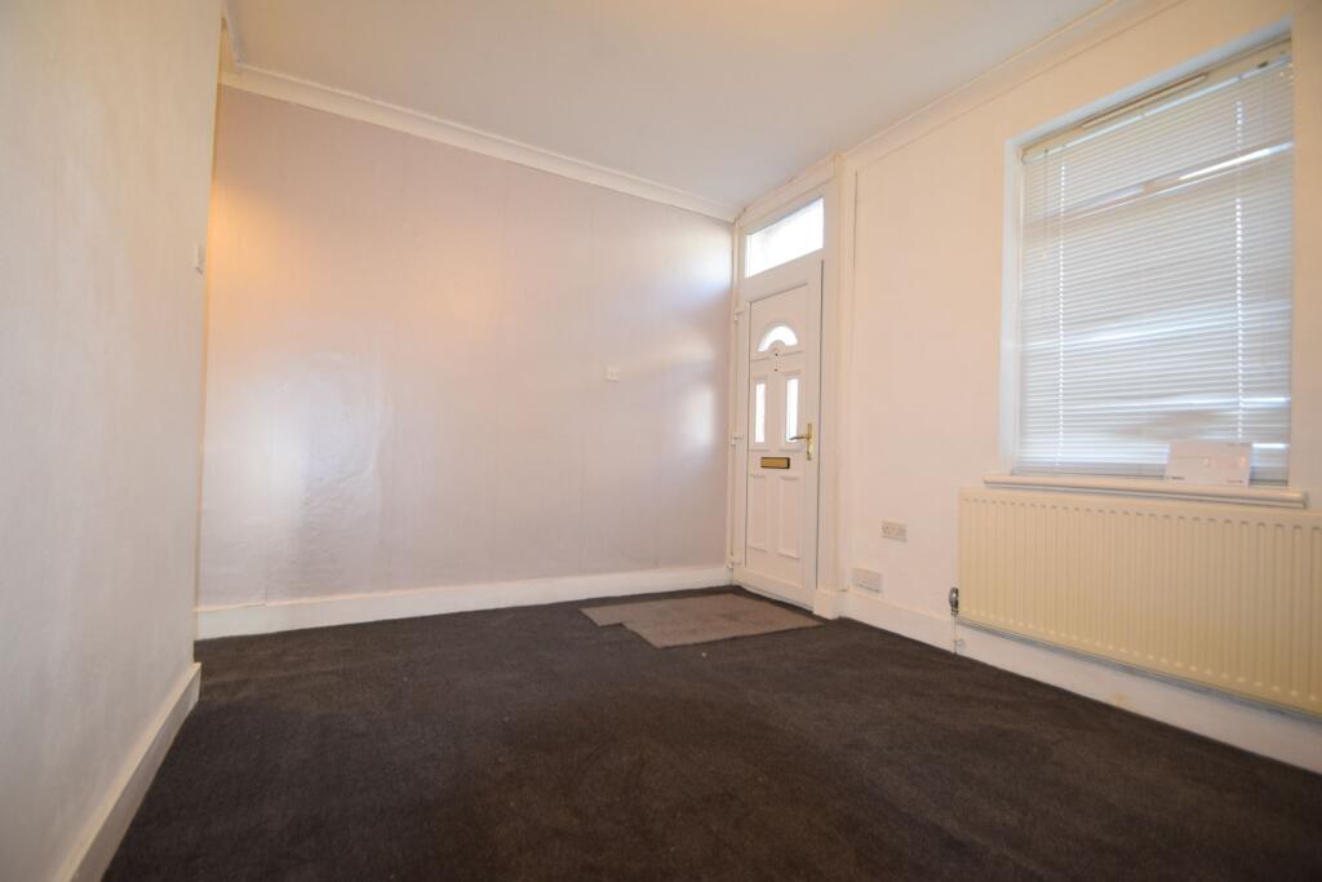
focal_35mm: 15
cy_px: 441
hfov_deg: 100.4
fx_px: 551
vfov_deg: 77.3
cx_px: 661
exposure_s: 1/80
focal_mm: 10
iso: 800
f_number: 4.5
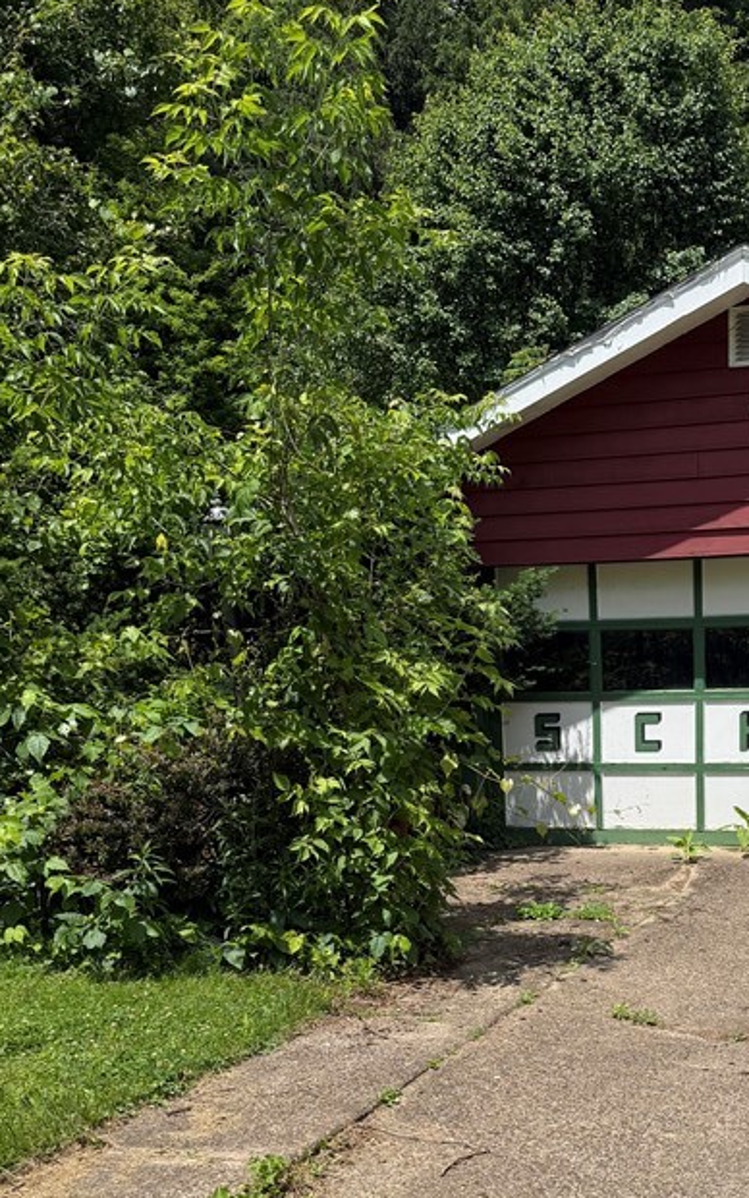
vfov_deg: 45.5
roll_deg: +2.2
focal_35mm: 42
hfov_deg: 29.8
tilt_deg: -9.4
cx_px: 604
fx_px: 1370
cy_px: 900
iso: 80
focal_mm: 6.76
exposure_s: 1/4975
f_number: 1.78
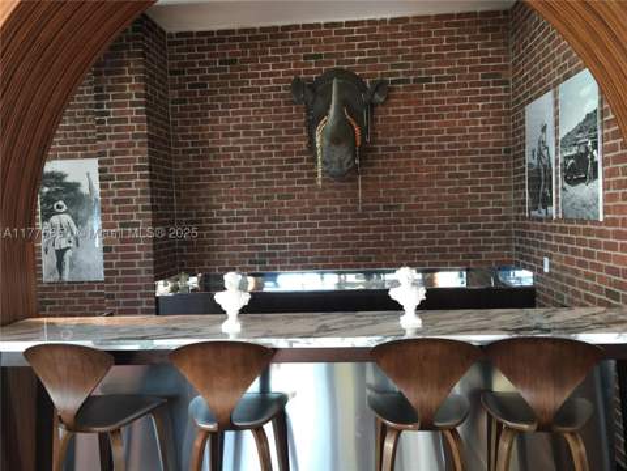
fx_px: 525
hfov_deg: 61.7
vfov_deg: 48.2
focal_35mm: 29
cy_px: 236
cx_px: 314
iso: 64
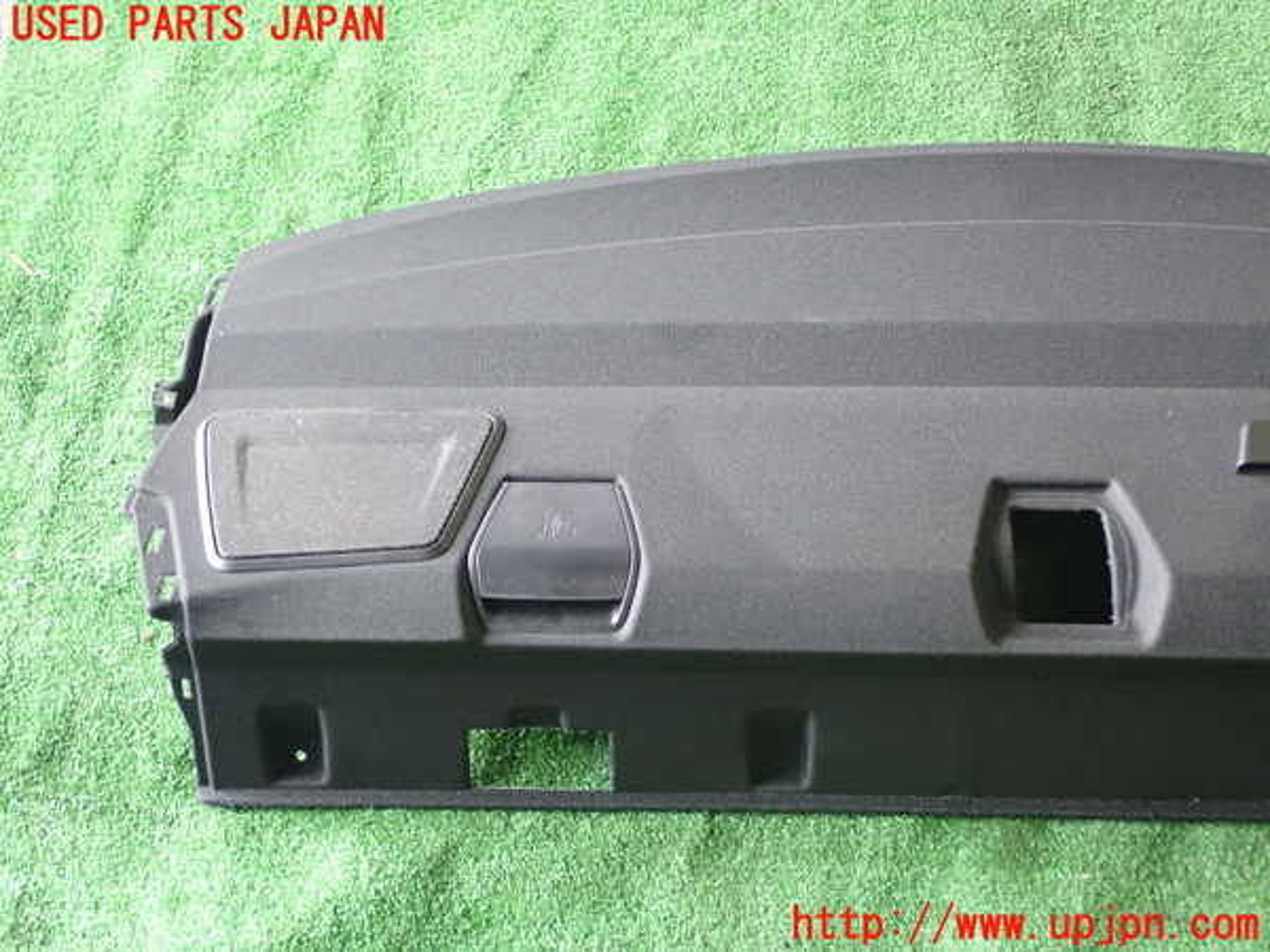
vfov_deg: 30.9
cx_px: 635
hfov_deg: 40.4
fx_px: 1724
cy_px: 476
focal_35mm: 47
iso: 800
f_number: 3.1
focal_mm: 8.4
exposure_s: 1/30
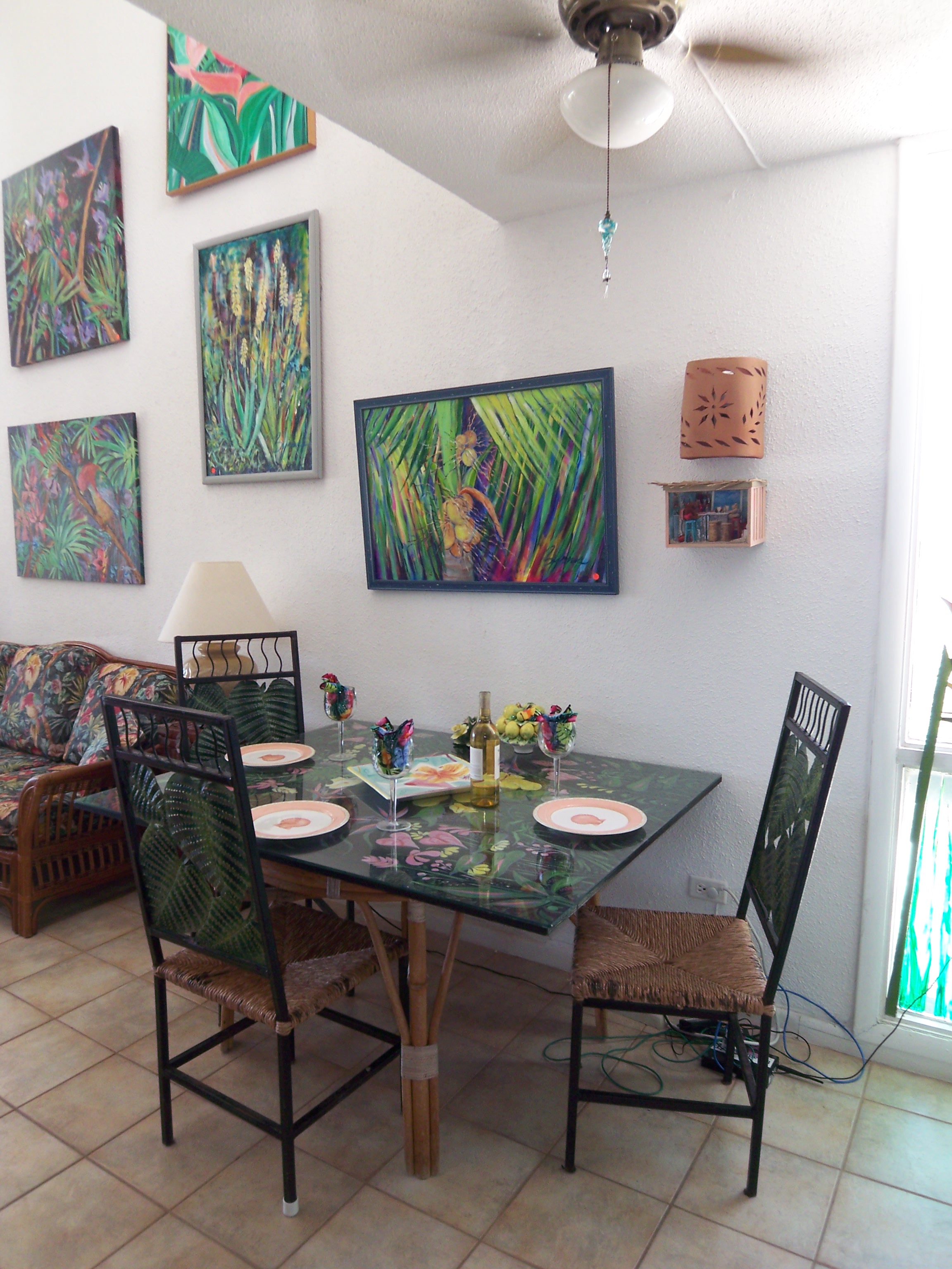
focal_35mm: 23
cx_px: 476
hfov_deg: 58.9
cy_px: 634
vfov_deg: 73.9
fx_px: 843
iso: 80
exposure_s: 1/30
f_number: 2.8
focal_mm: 3.8
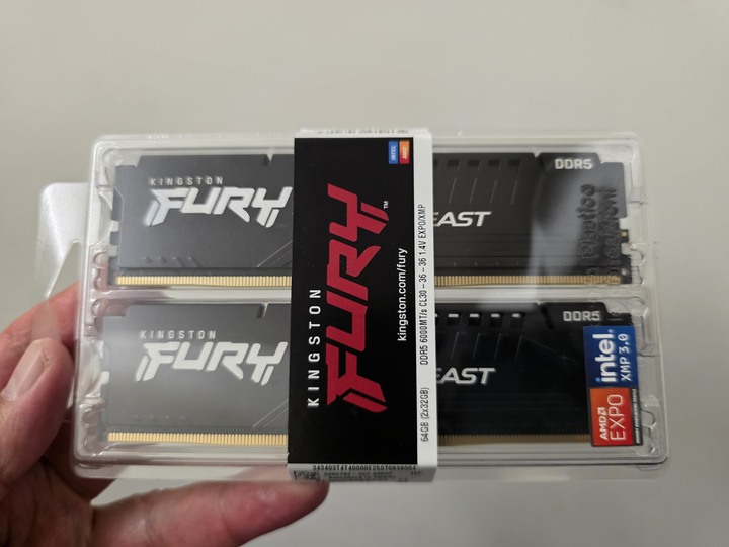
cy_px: 274
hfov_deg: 73.9
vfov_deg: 58.9
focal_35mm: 23
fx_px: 484
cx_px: 364
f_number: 1.7
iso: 800
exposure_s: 1/120
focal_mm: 6.3
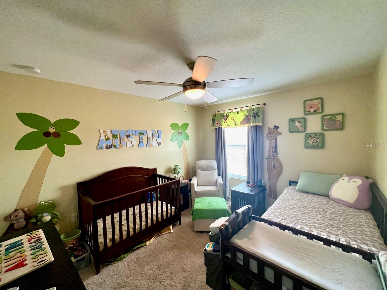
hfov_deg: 106.2
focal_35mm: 13
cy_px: 145
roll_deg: +1.5
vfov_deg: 89.9
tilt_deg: -3.5
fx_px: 145
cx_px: 194
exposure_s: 1/120
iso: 250
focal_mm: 1.57
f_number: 1.8
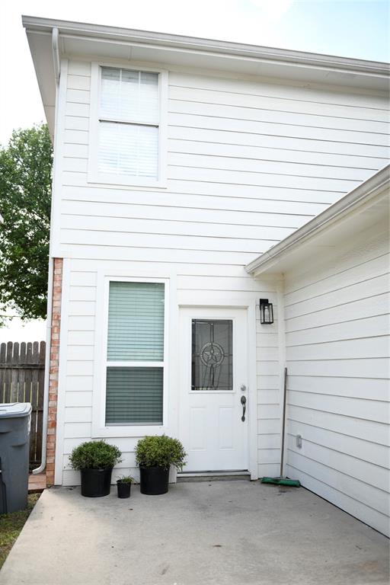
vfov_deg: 60.3
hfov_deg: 42.3
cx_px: 195
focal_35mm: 31
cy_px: 292
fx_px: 504
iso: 64
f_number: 2.8
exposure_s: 1/250
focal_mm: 31
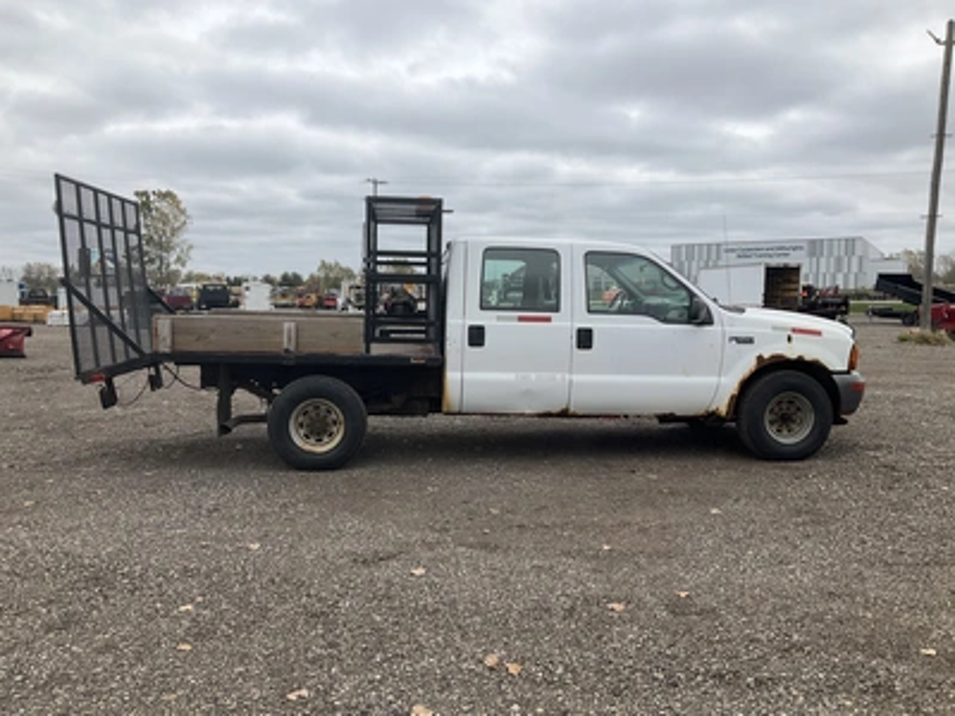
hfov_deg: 61.7
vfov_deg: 48.2
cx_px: 478
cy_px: 358
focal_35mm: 29
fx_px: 800
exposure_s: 1/944
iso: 25
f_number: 1.8
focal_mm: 3
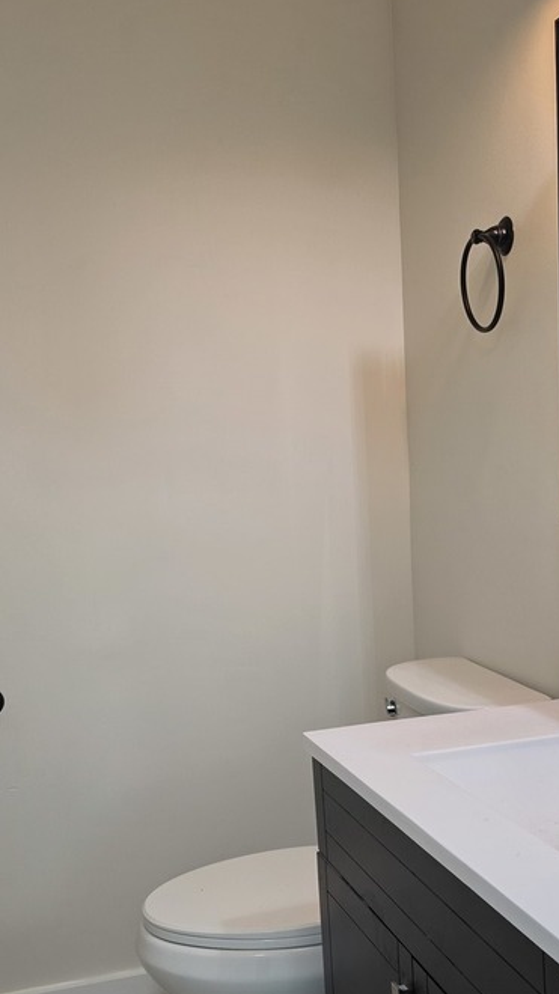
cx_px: 297
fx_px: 1081
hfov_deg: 29.0
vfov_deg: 49.0
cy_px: 613
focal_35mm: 41
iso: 125
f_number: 1.4
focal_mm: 6.5
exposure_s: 1/120
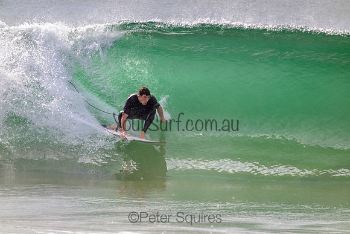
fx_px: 7779
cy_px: 117
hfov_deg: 2.6
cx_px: 175
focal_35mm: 800
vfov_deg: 1.7
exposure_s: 1/2000
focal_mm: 800
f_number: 11
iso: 720
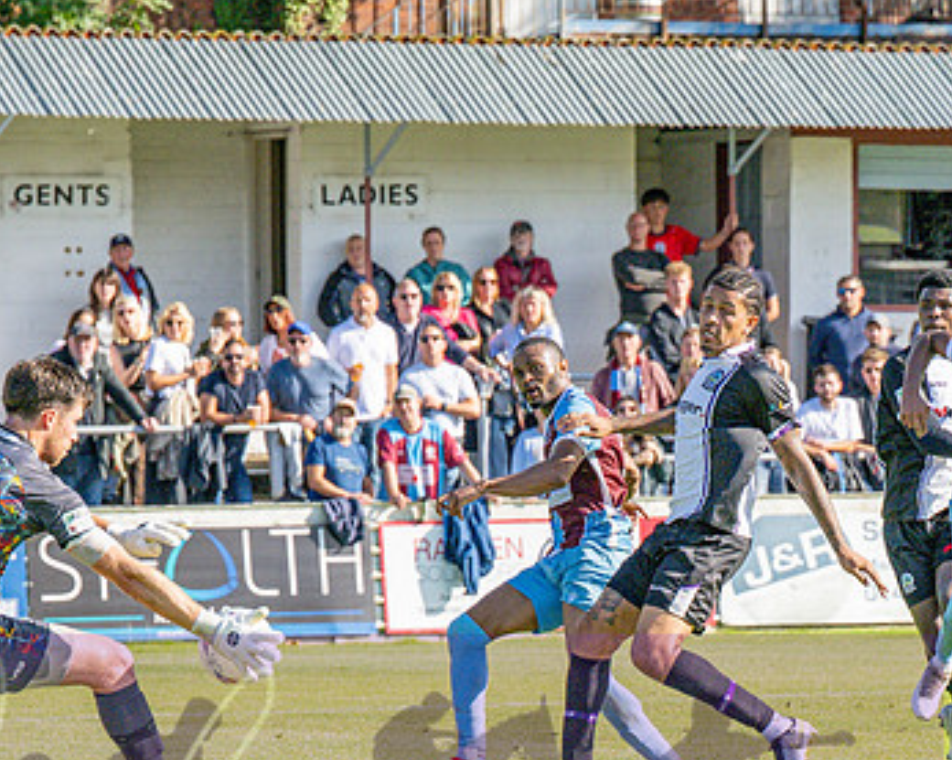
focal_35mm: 323
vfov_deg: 4.8
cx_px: 413
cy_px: 615
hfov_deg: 6.0
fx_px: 9093
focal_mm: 110
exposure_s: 1/4000
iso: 400
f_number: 4
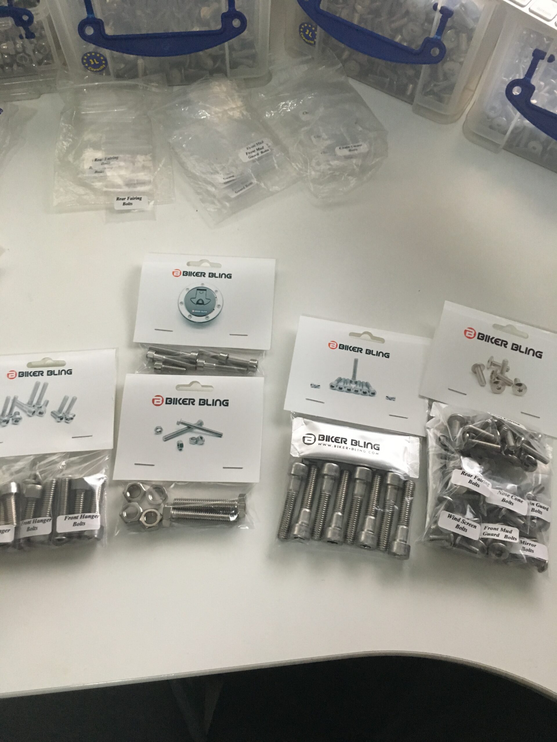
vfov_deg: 61.7
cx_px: 278
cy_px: 371
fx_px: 622
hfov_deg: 48.2
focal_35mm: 29
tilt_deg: -65.7
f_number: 2.2
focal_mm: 4.15
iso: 200
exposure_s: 1/20
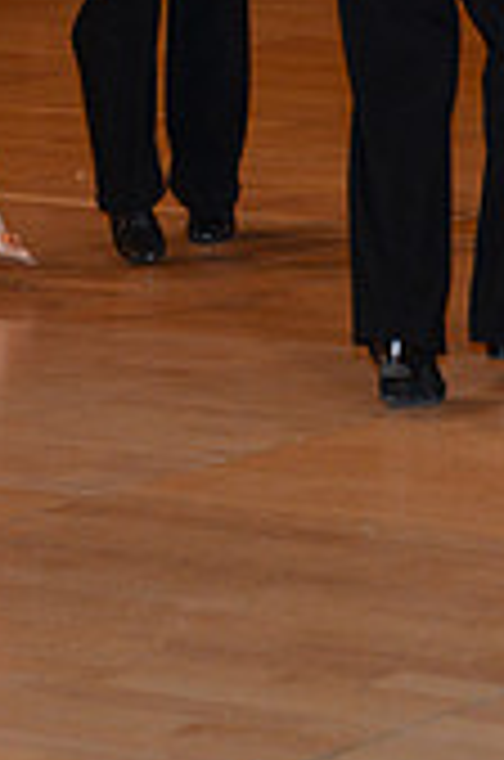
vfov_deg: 8.5
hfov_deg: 5.7
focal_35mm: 240
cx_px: 335
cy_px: -238
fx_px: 5060
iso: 2000
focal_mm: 70
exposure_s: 1/200
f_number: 4.5
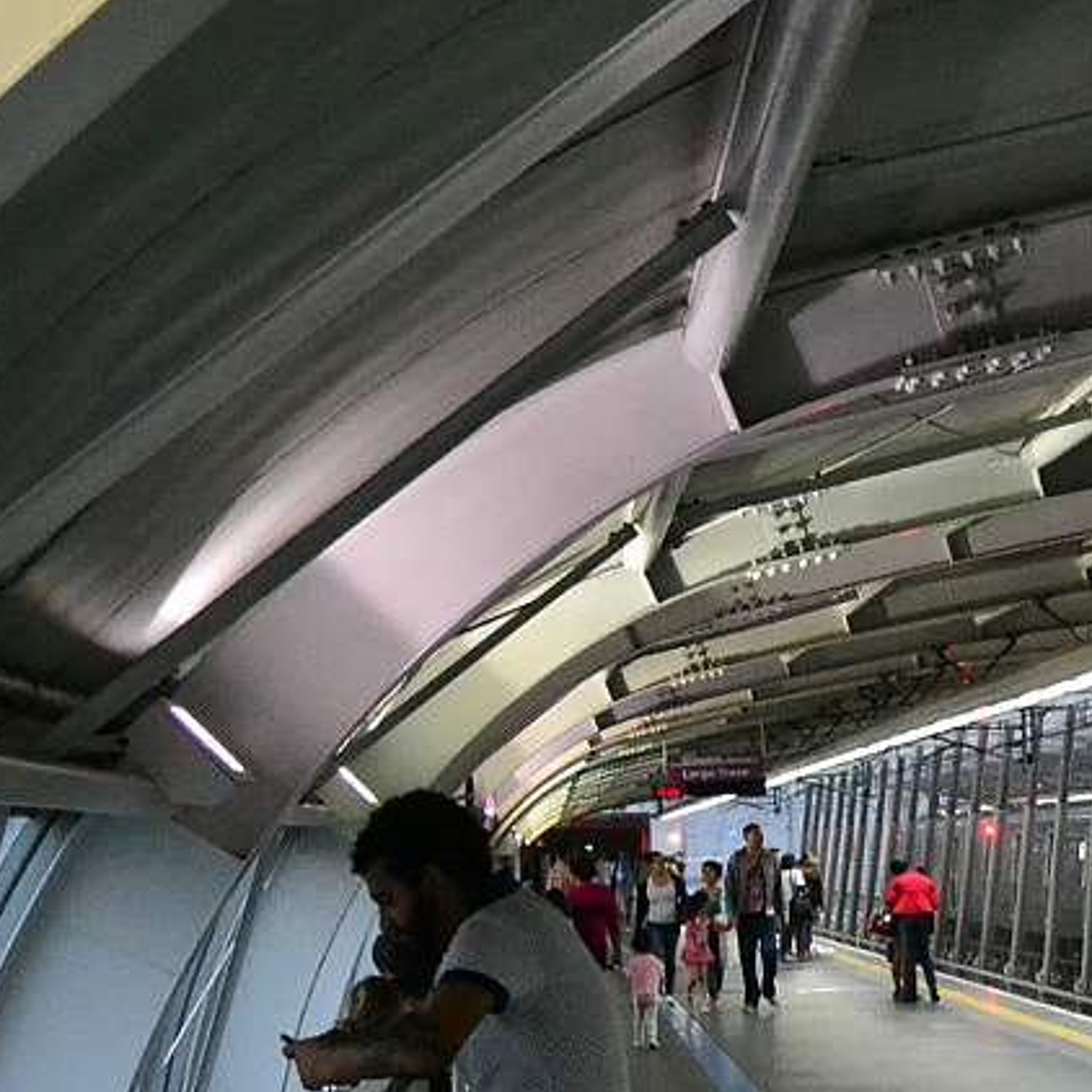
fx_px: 3105
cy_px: 945
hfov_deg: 18.9
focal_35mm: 87
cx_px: 1309
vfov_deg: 19.6
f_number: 3.5
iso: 3200
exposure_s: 1/100
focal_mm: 18
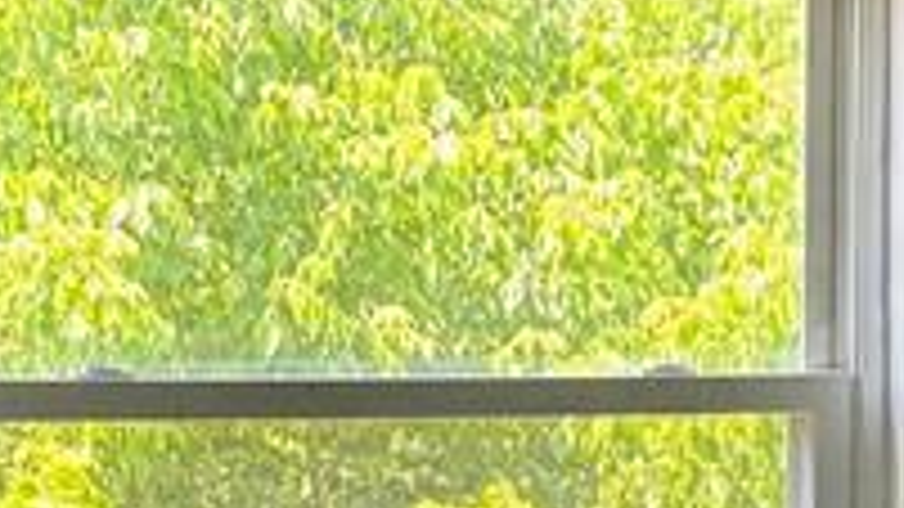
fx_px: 3188
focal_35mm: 133
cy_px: 751
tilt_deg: -5.9
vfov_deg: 8.9
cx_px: 553
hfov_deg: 16.1
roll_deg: -0.1
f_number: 1.78
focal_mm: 6.76
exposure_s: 1/121
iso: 100
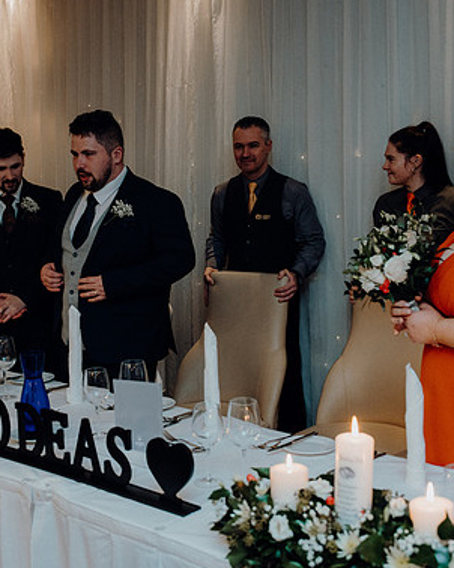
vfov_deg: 38.1
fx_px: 824
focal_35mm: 49
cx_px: 201
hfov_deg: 30.8
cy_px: 283
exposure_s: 1/160
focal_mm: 34
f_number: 3.5
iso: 2500
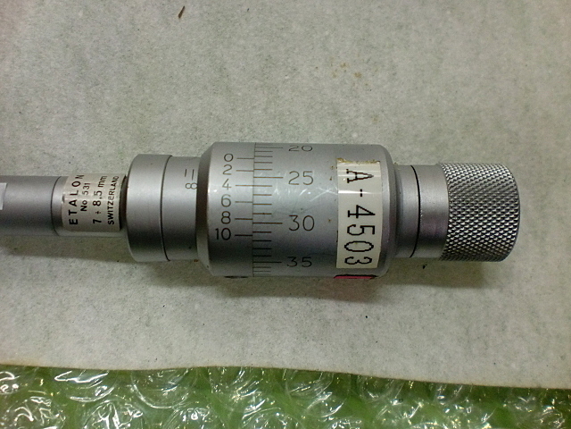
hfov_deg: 52.6
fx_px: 577
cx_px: 286
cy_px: 214
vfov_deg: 40.7
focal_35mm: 35
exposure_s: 1/60
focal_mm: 6.3
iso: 200
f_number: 3.1
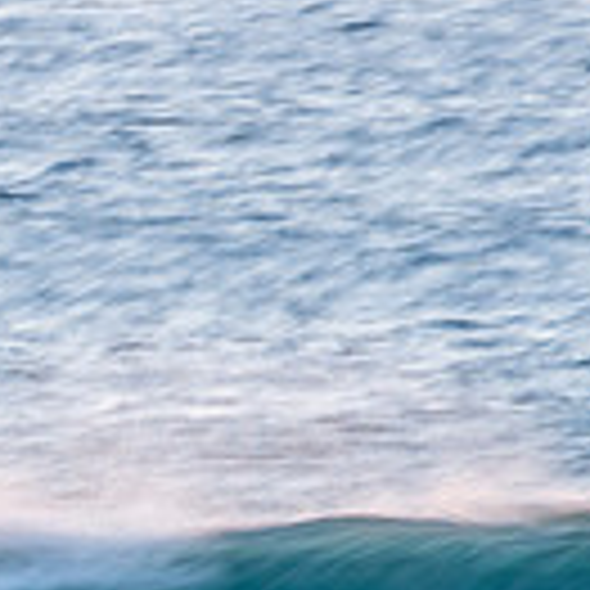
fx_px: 38239
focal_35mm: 1983
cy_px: 555
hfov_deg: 0.9
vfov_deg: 0.9
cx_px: -645
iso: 64
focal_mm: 500
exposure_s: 1/6
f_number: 14
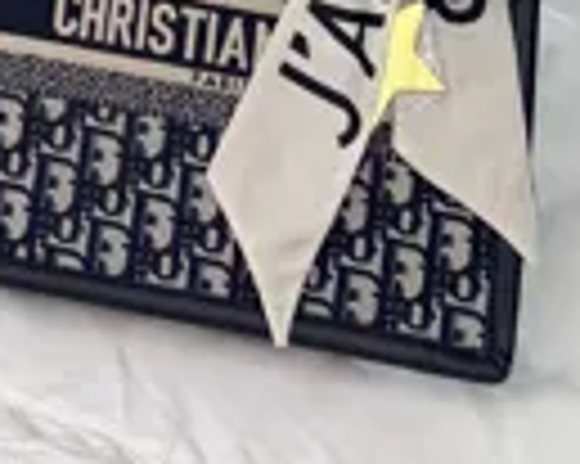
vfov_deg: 14.6
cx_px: -9
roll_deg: -1.8
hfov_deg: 21.2
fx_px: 1492
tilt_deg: -19.7
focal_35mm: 87
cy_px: -464
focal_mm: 6.76
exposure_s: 1/788
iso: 80
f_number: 1.78
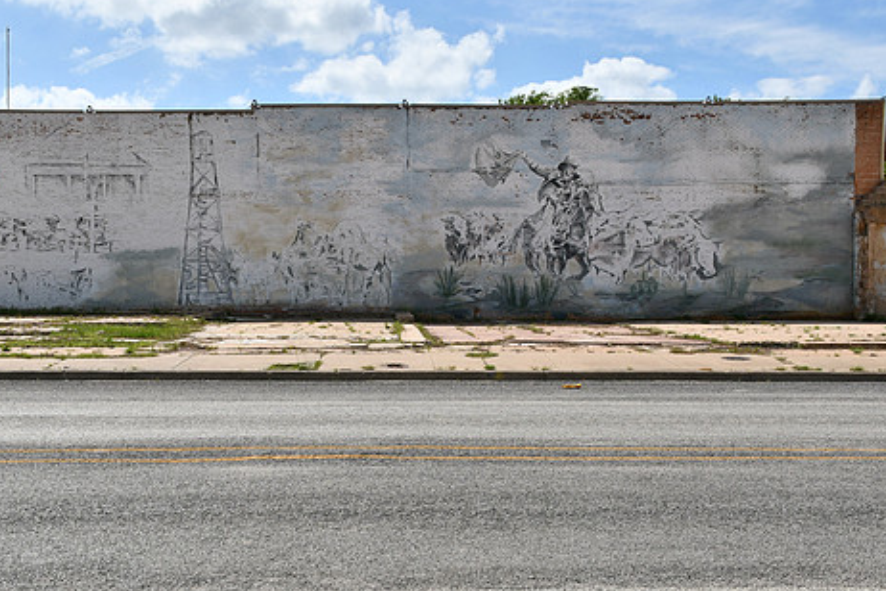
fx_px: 1206
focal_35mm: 49
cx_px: 424
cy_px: 298
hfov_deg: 40.3
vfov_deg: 27.5
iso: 100
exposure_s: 1/400
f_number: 10
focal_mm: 26
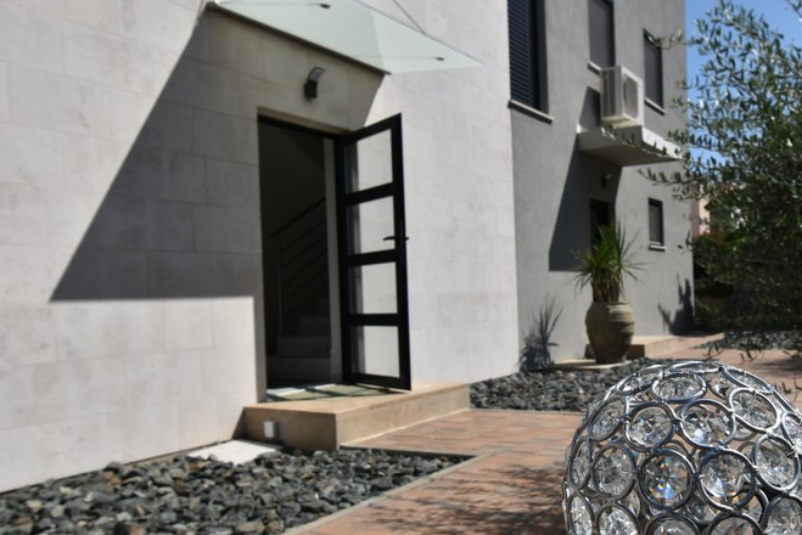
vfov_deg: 42.7
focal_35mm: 31
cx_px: 545
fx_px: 684
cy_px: 299
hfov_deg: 59.2
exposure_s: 1/500
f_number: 11
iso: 200
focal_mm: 15
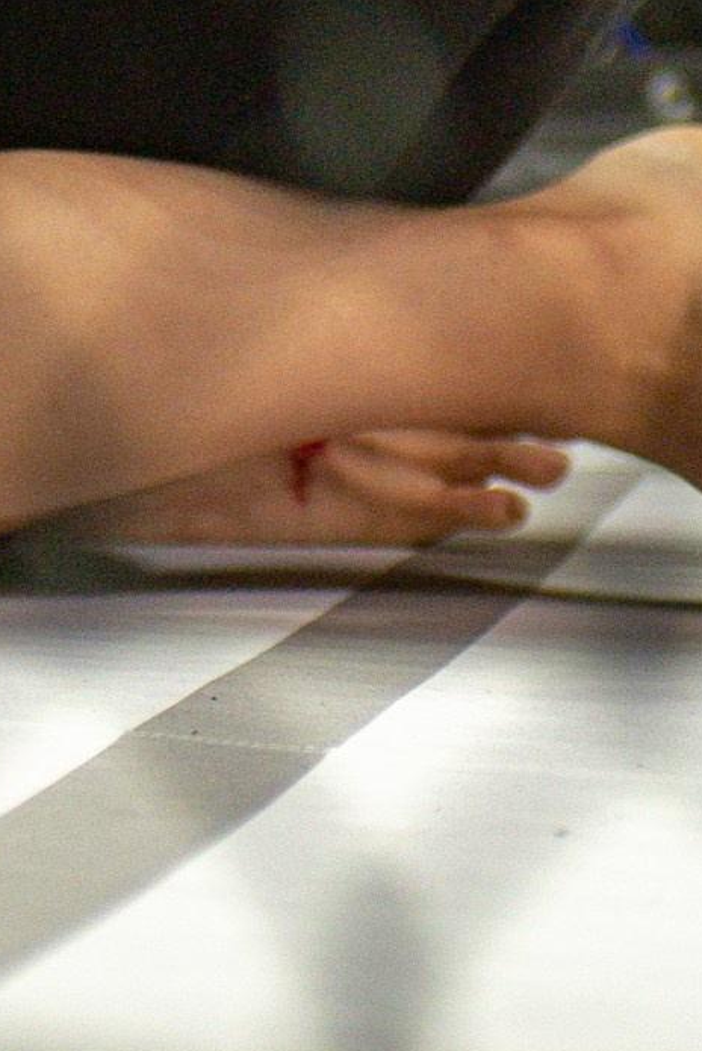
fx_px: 11775
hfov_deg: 3.4
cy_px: -1397
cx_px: -427
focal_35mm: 403
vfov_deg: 5.0
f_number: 4
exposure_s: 1/1250
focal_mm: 80
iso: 2000
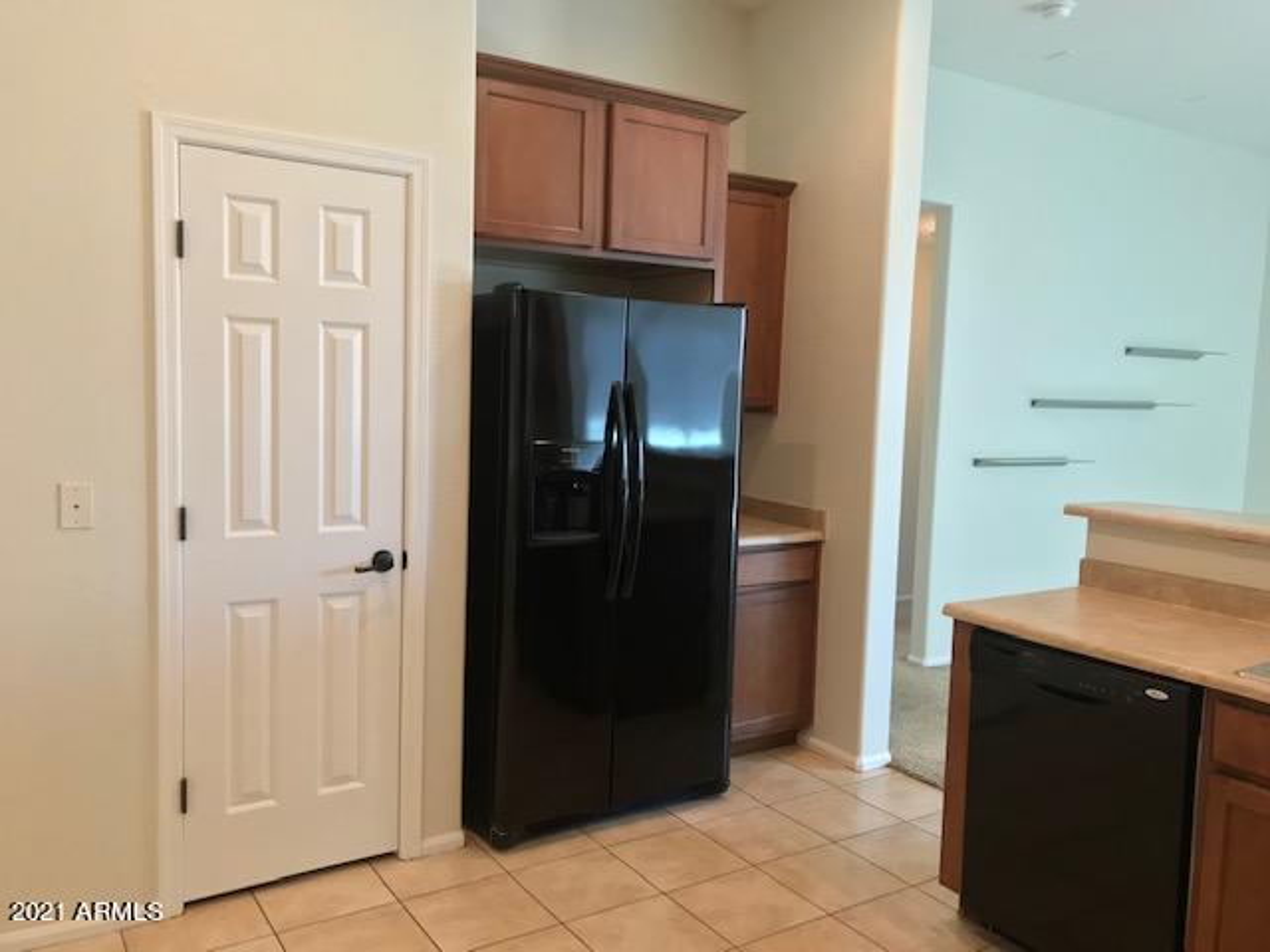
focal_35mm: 28
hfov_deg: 63.4
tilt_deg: -4.8
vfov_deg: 49.7
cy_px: 476
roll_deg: -2.0
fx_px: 1027
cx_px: 635
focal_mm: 3.99
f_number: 1.8
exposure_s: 1/30
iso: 80
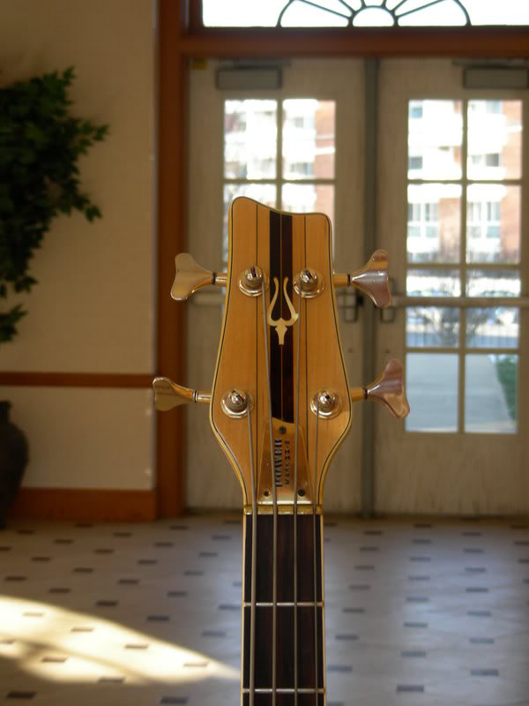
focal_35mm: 87
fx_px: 1773
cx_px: 264
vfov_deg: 22.5
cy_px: 353
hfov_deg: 17.0
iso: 50
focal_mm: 14.6
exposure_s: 1/56.6
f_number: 3.5
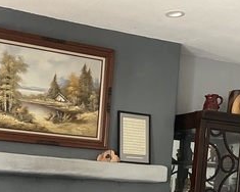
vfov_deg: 19.5
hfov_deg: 25.8
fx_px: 511
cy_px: 252
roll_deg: -2.4
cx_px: 36
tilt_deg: -6.5
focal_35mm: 72
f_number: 1.6
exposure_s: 1/60
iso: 320
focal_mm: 4.2
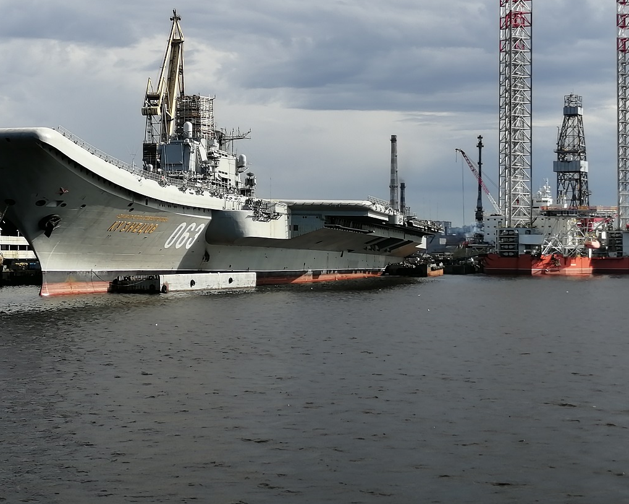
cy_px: 201
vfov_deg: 22.1
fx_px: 1285
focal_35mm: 69
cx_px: 270
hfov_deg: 27.5
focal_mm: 3.96
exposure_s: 1/1618
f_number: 1.8
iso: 50
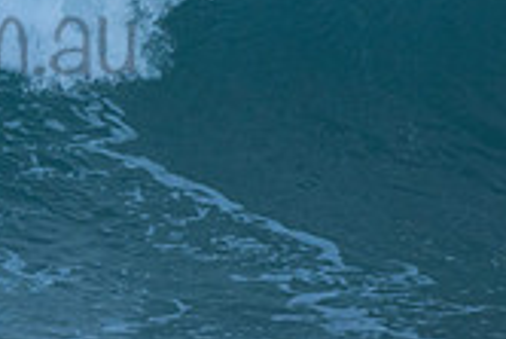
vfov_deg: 0.5
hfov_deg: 0.8
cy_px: 5
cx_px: -186
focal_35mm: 2618
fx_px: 36829
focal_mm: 500
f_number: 5.6
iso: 900
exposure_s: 1/1250
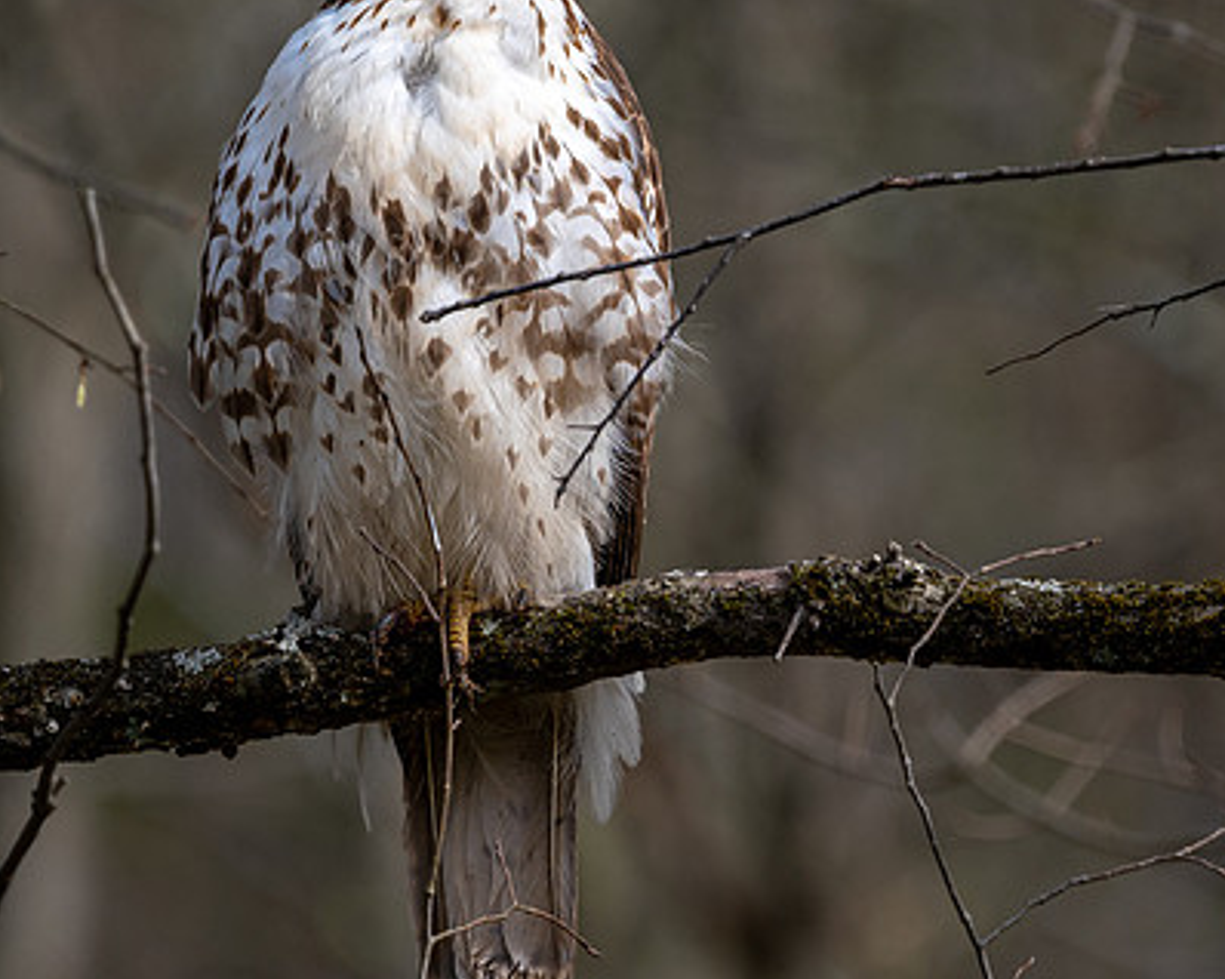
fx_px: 36890
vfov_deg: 1.5
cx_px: 701
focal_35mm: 1018
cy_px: 321
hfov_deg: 1.9
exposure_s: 1/500
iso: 200
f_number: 6.3
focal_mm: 400
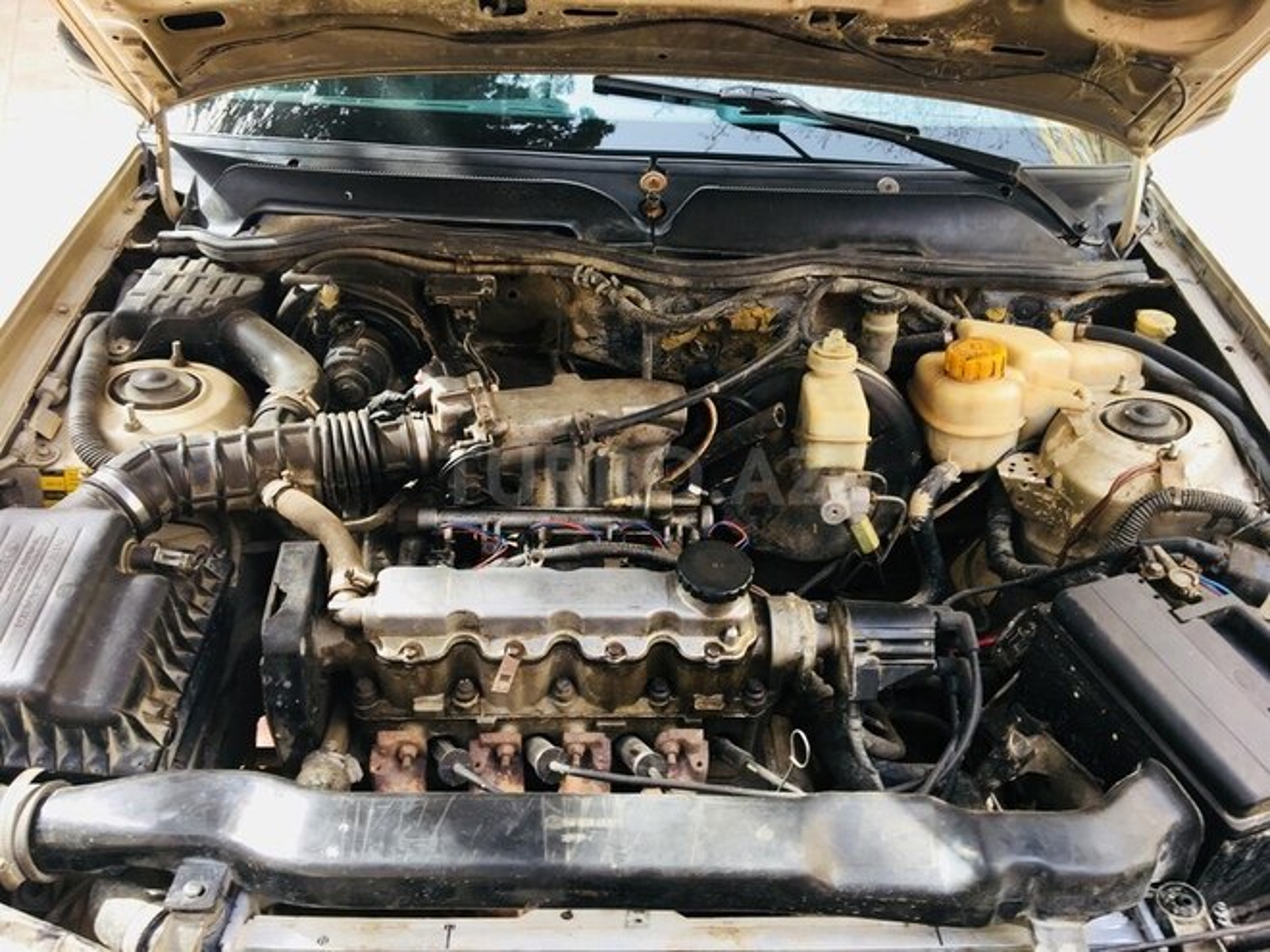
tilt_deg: -37.0
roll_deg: -2.0
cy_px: 476
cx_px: 635
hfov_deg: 61.7
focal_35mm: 29
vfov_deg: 48.2
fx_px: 1064
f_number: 2.2
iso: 25
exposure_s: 1/50
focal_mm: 4.15
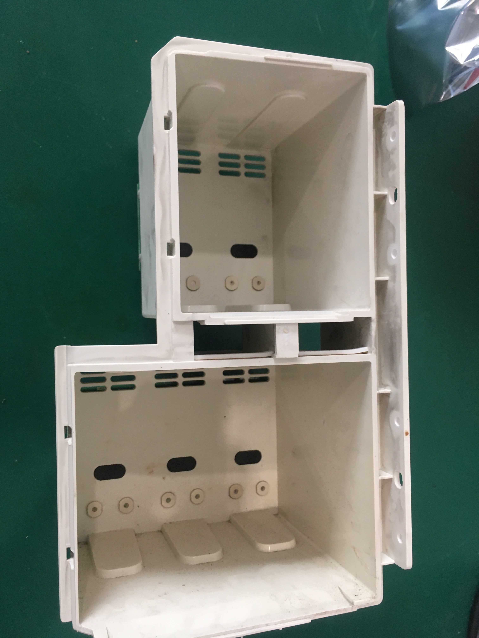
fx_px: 535
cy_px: 319
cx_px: 240
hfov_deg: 48.2
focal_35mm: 29
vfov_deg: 61.7
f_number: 2.2
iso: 125
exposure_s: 1/33
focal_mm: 4.15
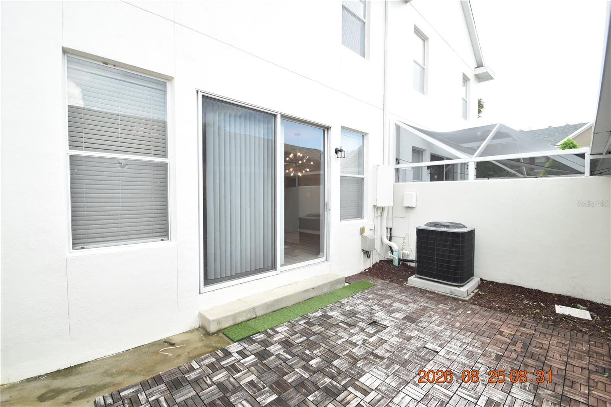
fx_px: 255
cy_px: 204
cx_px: 306
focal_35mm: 15
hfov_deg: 100.4
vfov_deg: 77.3
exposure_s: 1/250
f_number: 8
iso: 400
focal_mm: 10
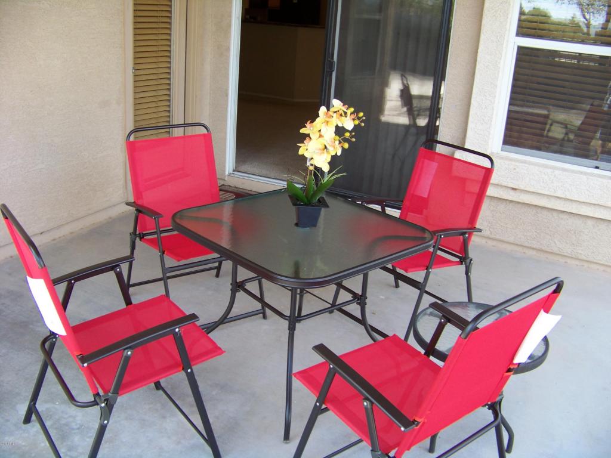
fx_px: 635
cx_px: 306
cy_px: 229
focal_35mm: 36
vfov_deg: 39.7
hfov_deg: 51.4
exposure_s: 1/80
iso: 64
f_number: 2.8
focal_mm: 5.85
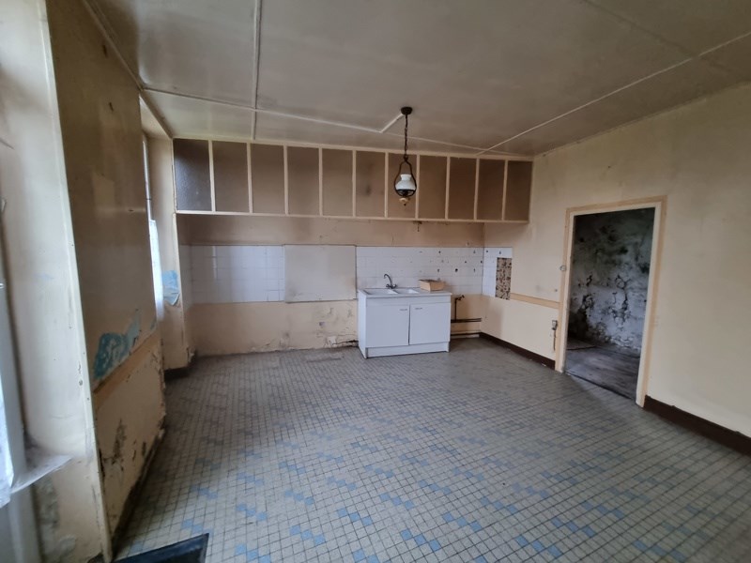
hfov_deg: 106.2
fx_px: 282
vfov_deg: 89.9
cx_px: 376
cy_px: 282
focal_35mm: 13
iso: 500
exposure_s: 1/33
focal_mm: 2.2
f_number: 2.2
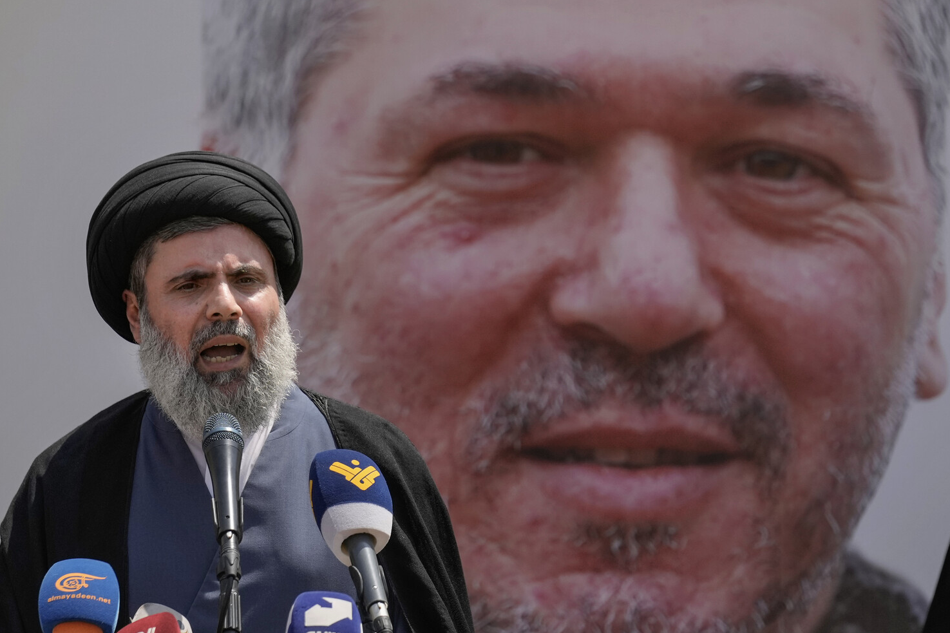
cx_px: 475
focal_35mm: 217
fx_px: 5725
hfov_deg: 9.5
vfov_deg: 6.3
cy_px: 327
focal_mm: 200
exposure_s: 1/6400
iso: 500
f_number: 3.2
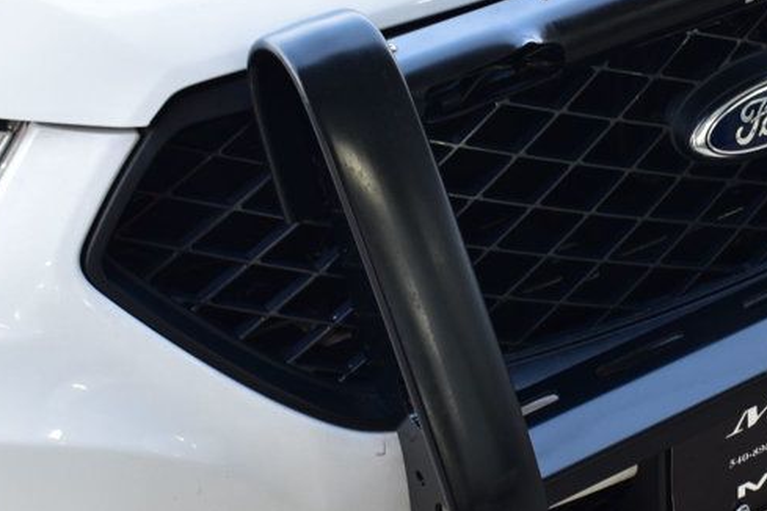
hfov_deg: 22.8
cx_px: 610
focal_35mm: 88
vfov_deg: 15.5
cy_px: 274
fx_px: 1875
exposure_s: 1/25
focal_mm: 28
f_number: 7.1
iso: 400
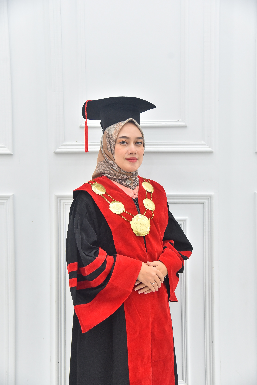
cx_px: 128
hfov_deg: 33.4
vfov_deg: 48.5
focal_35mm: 40
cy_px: 192
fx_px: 428
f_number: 4
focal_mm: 40
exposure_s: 1/125
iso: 1600
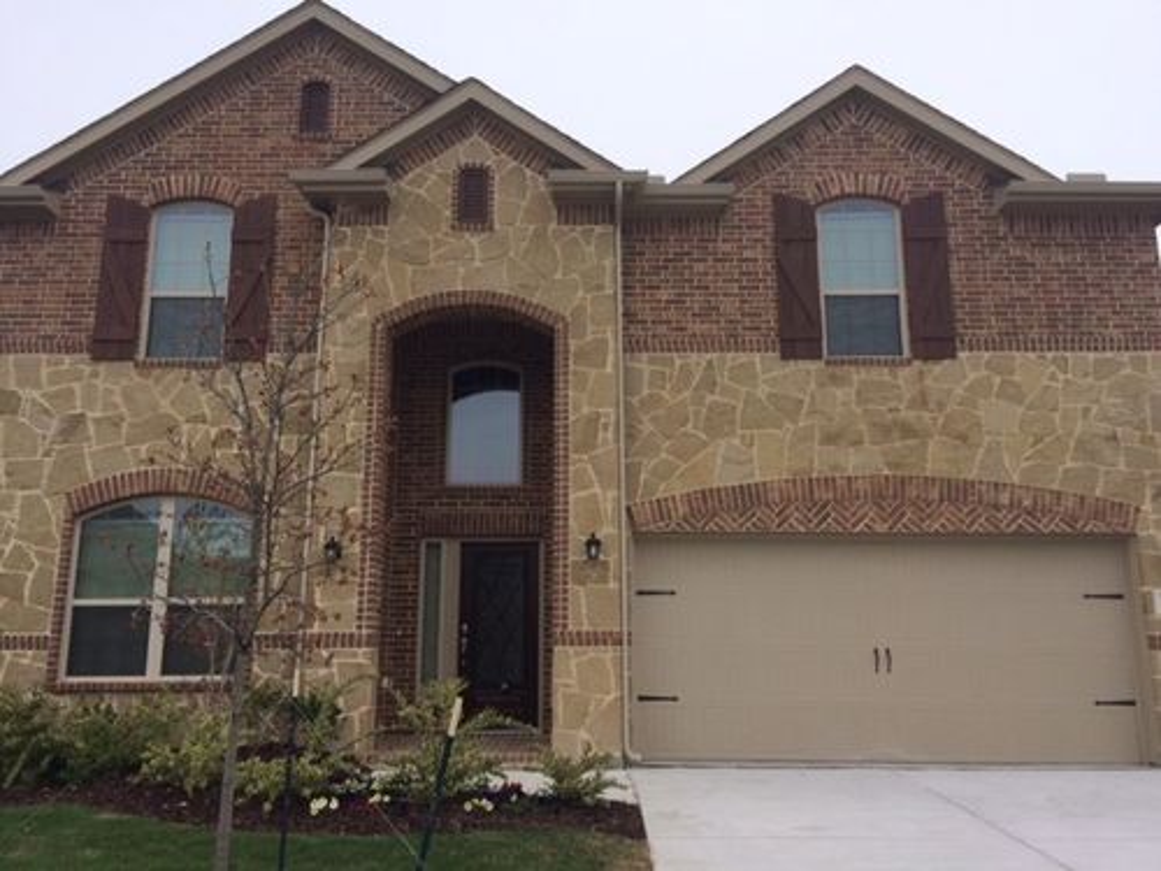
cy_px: 436
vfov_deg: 48.2
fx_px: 973
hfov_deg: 61.7
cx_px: 580
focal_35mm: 29
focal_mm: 4.15
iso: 32
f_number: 2.2
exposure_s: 1/1414
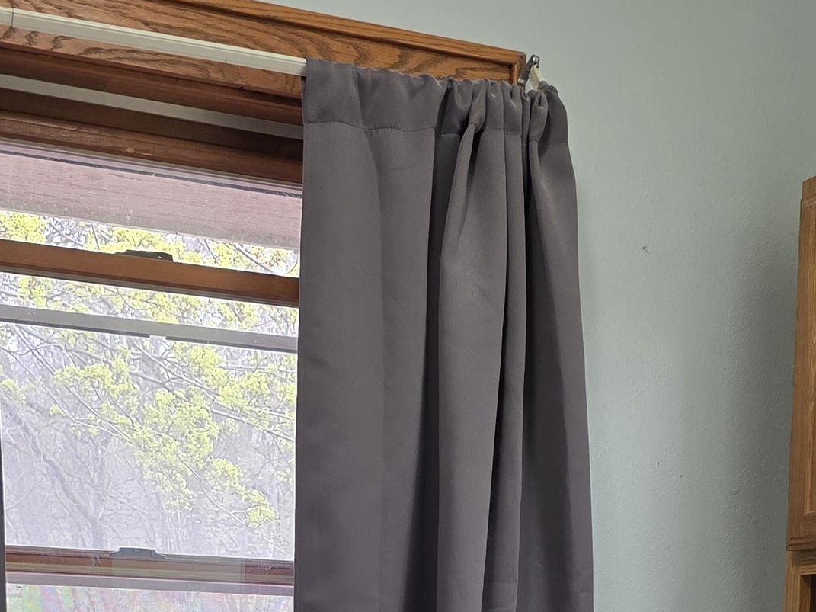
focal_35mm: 66
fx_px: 1556
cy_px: 773
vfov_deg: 20.5
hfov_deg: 29.4
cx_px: 462
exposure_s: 1/120
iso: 250
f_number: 1.7
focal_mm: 6.3
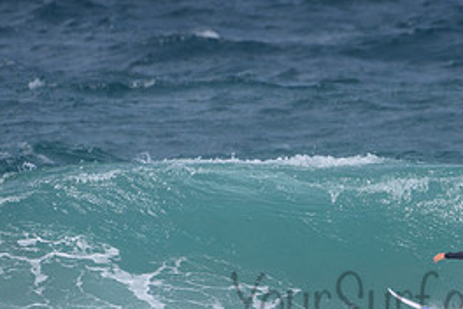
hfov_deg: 1.5
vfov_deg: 1.0
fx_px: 17323
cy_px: 268
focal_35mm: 1347
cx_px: 527
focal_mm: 500
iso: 100
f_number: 5.6
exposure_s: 1/2000
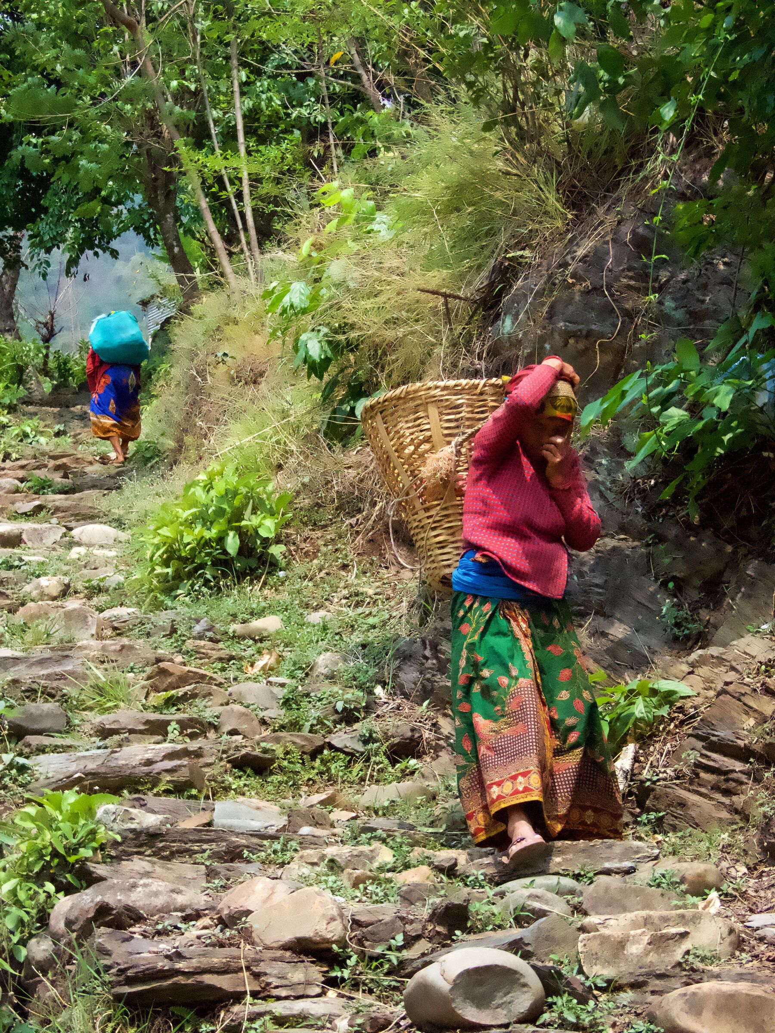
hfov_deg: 14.1
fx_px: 3134
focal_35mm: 105
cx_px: 388
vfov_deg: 18.7
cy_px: 516
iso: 1600
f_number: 4.9
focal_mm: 18.8
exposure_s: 1/3200
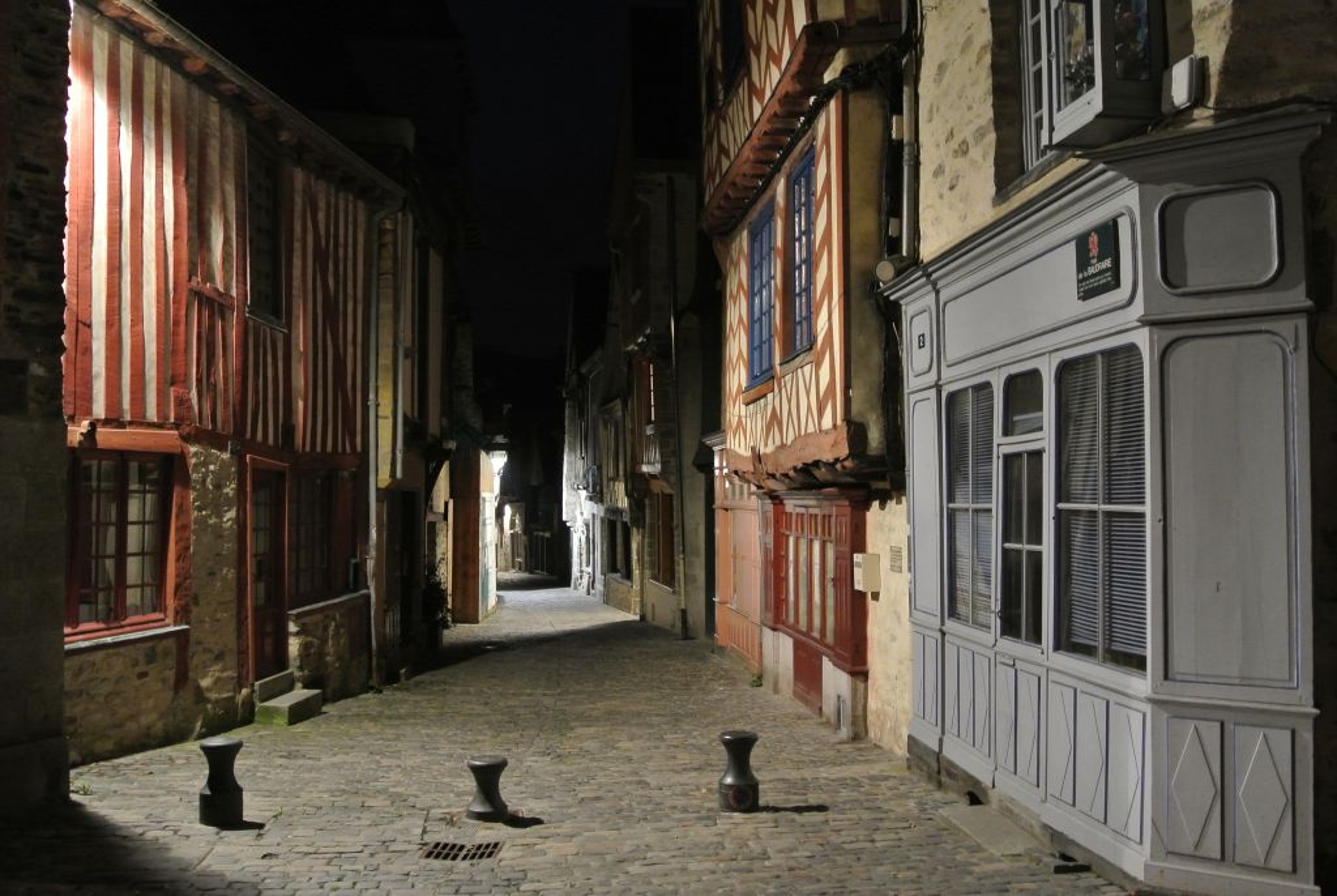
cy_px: 448
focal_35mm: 32
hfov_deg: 58.6
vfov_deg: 41.2
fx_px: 1190
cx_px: 668
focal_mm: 12.2
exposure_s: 1/2.5
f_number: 3.8
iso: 800
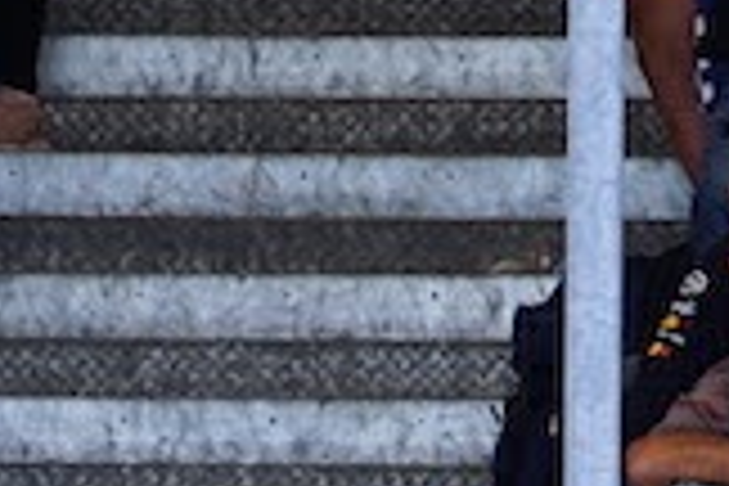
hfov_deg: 0.9
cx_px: 176
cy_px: 1732
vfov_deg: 0.6
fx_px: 44931
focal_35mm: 2219
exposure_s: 1/320
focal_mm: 300
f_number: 5.6
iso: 200
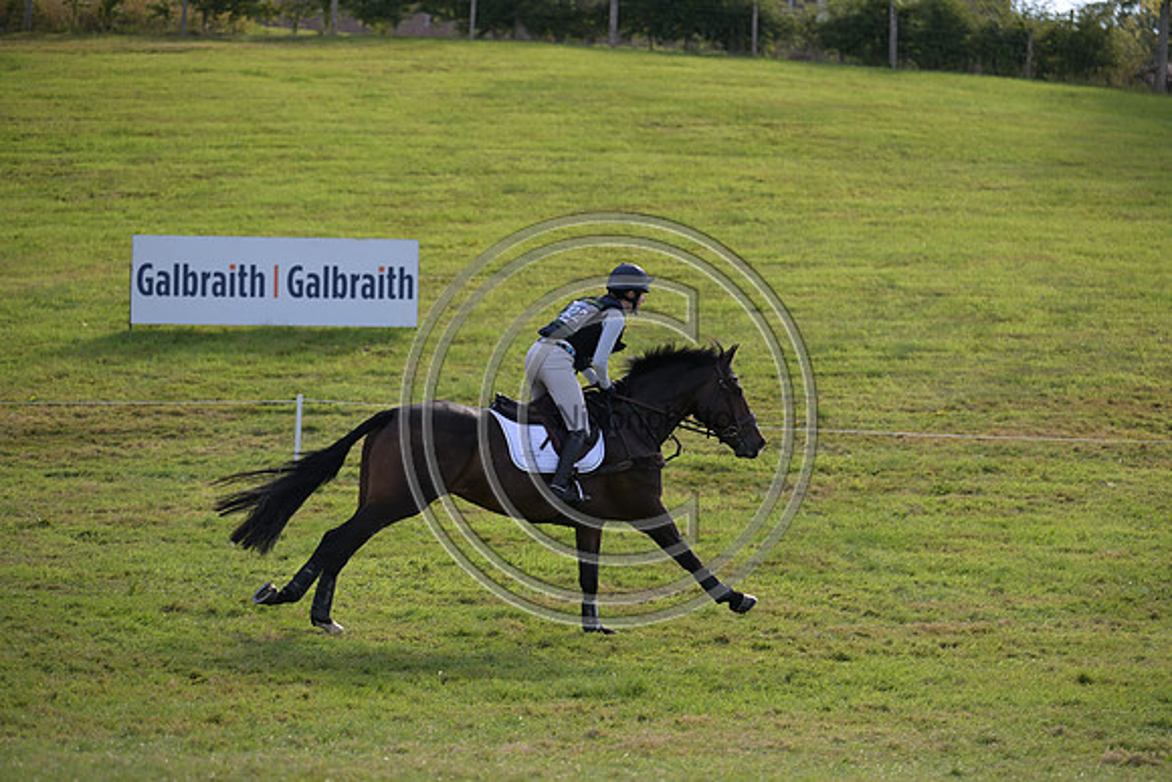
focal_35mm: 135
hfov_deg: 15.2
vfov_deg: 10.2
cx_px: 586
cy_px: 391
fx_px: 4396
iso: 200
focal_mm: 135
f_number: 3.5
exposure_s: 1/1250
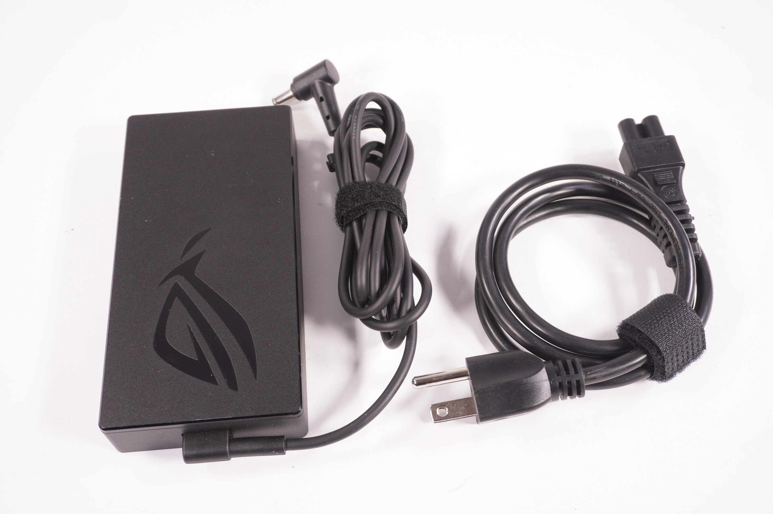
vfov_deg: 35.4
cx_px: 386
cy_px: 257
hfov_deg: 51.3
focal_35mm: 38
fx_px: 804
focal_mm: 25
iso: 1000
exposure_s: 1/320
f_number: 5.6
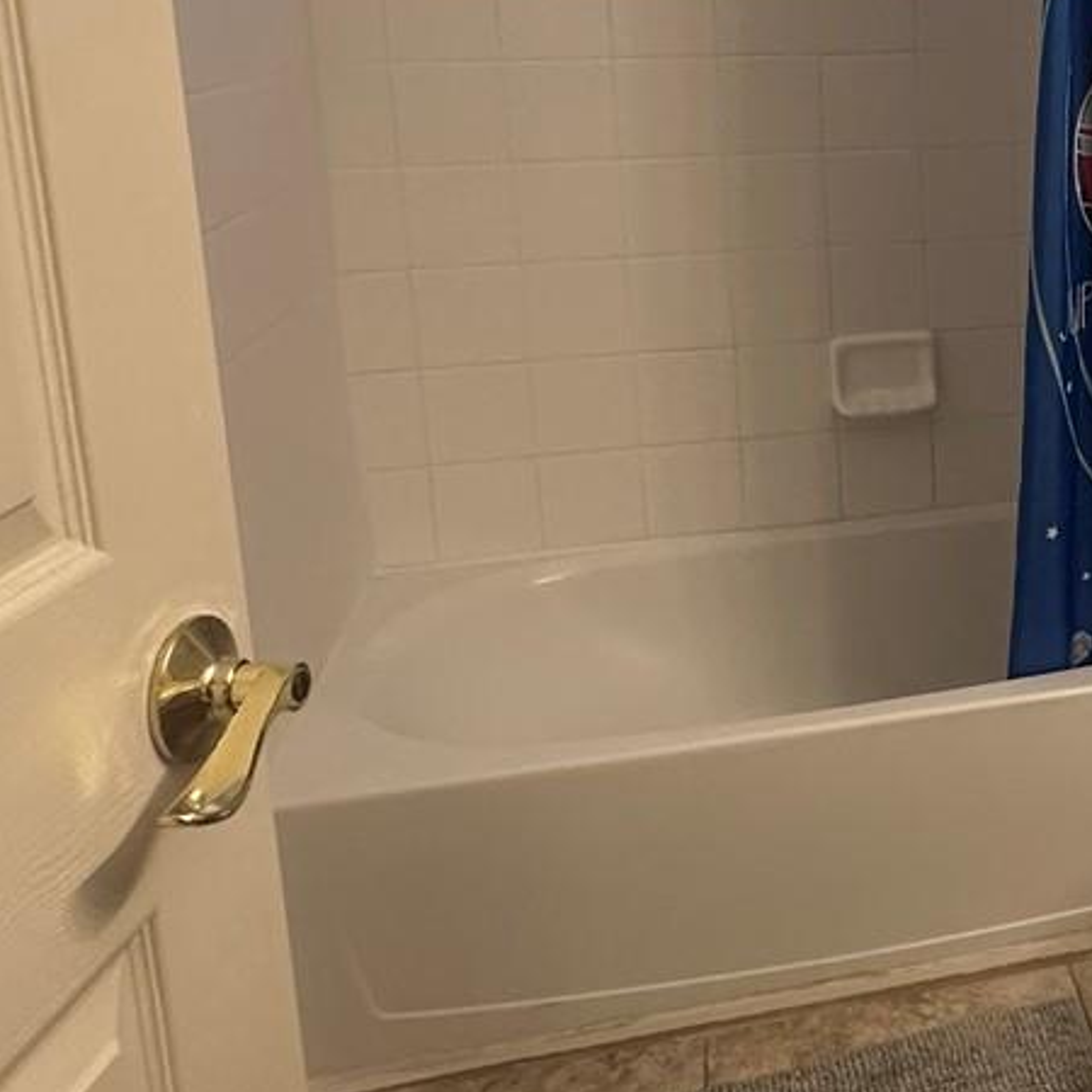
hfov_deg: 33.4
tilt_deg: -10.0
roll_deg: -0.5
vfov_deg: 37.4
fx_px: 1570
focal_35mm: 44
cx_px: 1201
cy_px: 269
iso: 250
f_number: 2.2
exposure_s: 1/120
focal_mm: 2.22
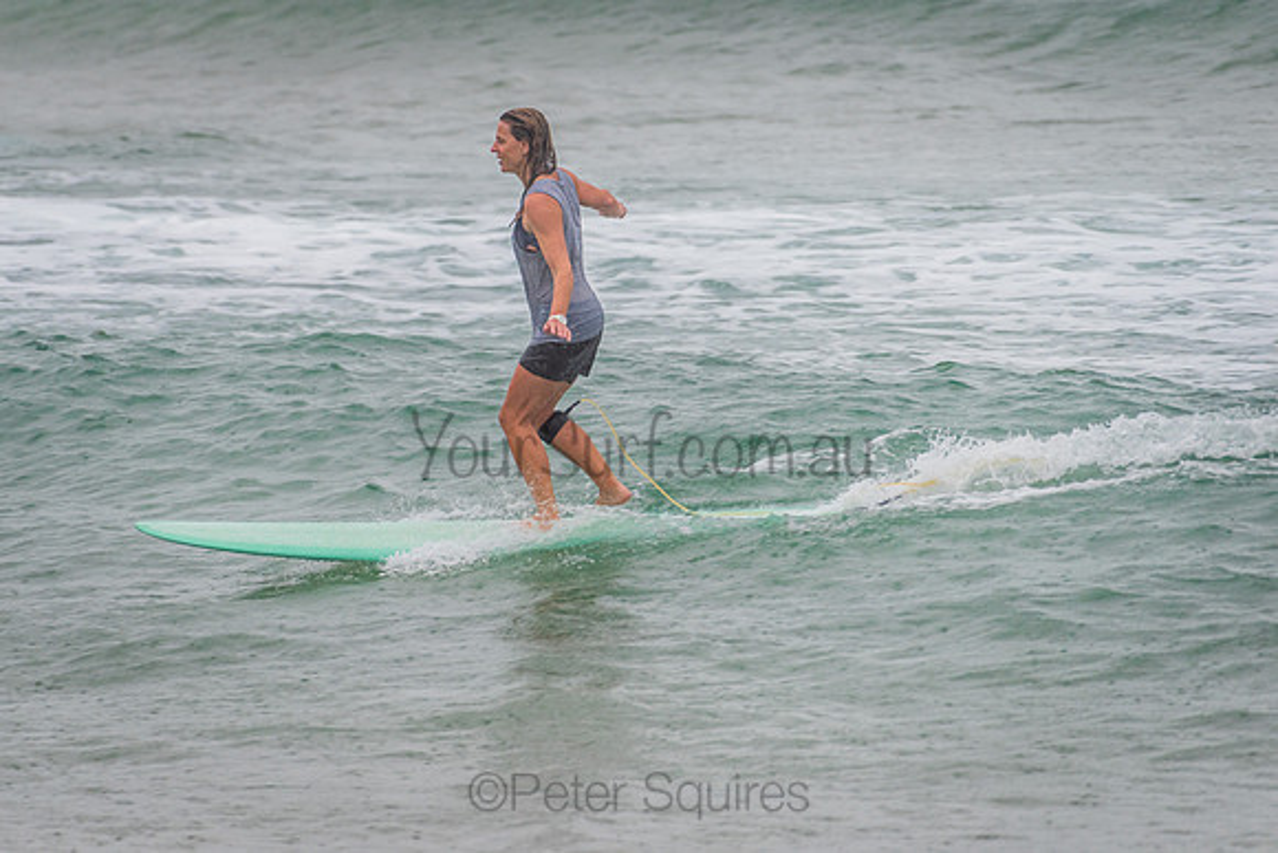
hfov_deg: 3.4
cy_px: 332
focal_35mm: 611
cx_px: 498
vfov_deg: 2.3
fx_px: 21683
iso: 320
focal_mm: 500
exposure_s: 1/320
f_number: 5.6
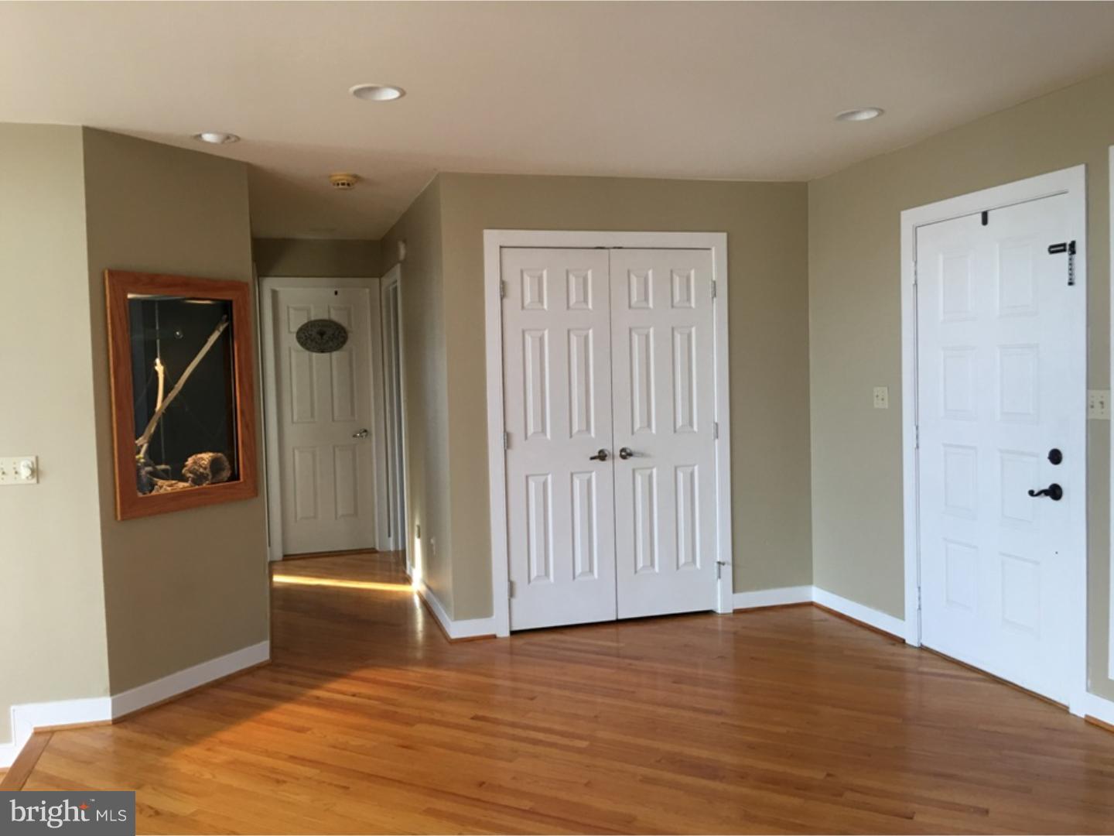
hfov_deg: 61.7
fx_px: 933
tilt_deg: -3.8
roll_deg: +1.4
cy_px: 418
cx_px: 557
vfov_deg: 48.2
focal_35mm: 29
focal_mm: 4.15
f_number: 2.2
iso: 32
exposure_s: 1/15
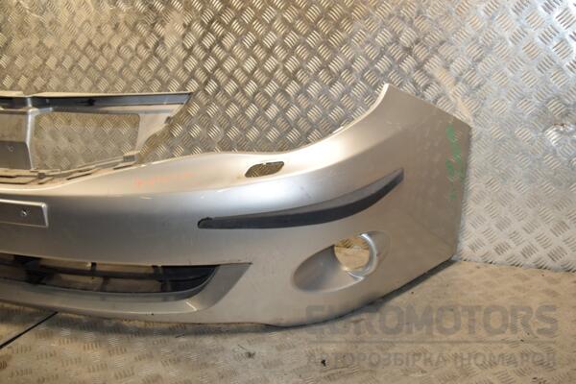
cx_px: 288
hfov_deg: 49.6
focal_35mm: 39
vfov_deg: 34.2
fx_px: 624
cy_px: 192
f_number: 7.1
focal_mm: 26
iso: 800
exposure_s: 1/200
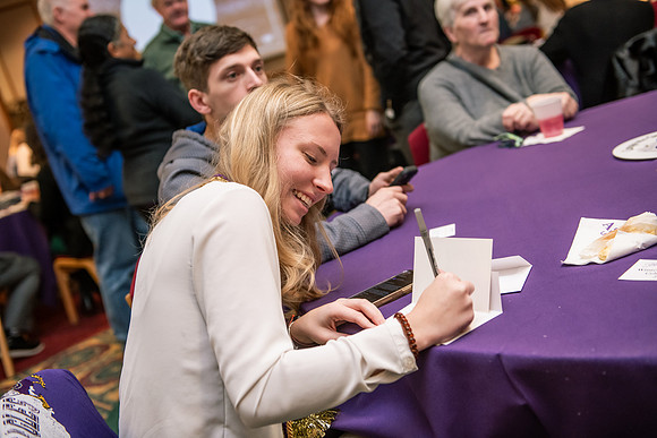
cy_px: 219
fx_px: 803
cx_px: 328
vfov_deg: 30.5
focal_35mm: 44
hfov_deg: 44.5
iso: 1250
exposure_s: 1/125
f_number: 3.2
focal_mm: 44
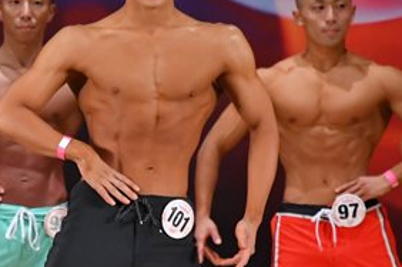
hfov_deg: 2.9
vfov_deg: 2.0
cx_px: -118
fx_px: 7826
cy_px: 238
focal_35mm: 702
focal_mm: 170
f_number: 5.6
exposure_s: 1/400
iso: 3200
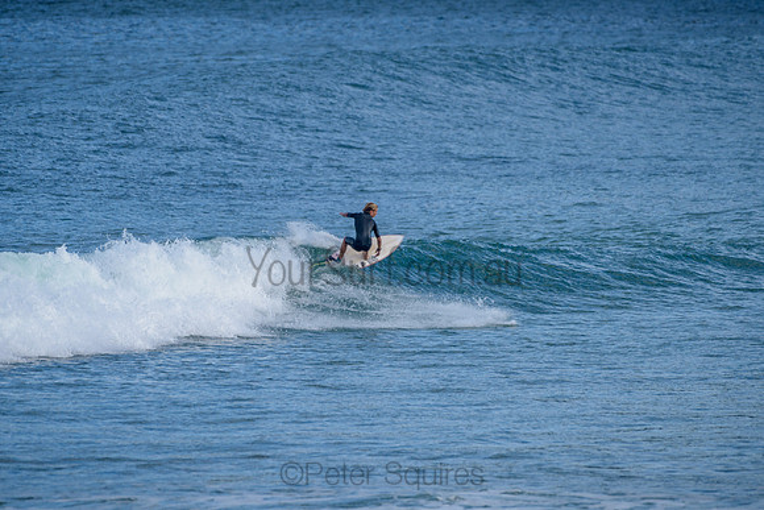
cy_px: 255
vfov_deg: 2.2
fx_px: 12992
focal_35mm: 612
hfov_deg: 3.4
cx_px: 382
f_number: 5.6
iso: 200
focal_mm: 500
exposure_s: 1/1250
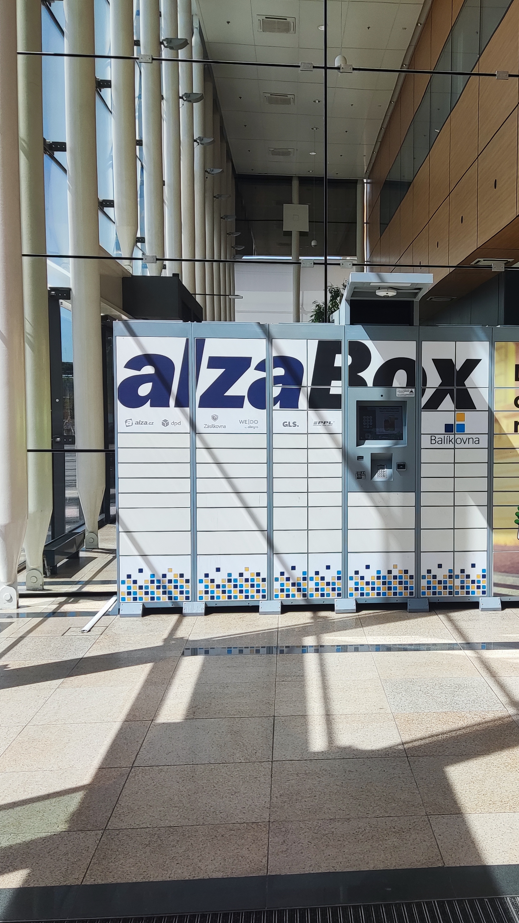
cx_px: 381
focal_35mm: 37
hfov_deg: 31.5
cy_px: 462
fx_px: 905
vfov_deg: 54.0
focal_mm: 4.71
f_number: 1.79
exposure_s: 1/546
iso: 50
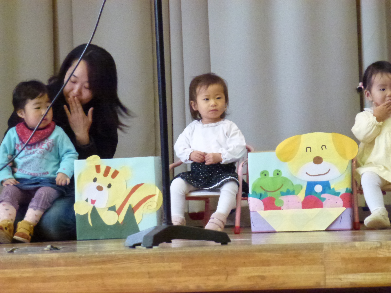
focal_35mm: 197
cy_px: 146
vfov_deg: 7.5
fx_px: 2225
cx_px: 196
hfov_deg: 10.0
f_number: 5.5
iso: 1600
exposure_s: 1/80
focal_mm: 35.2
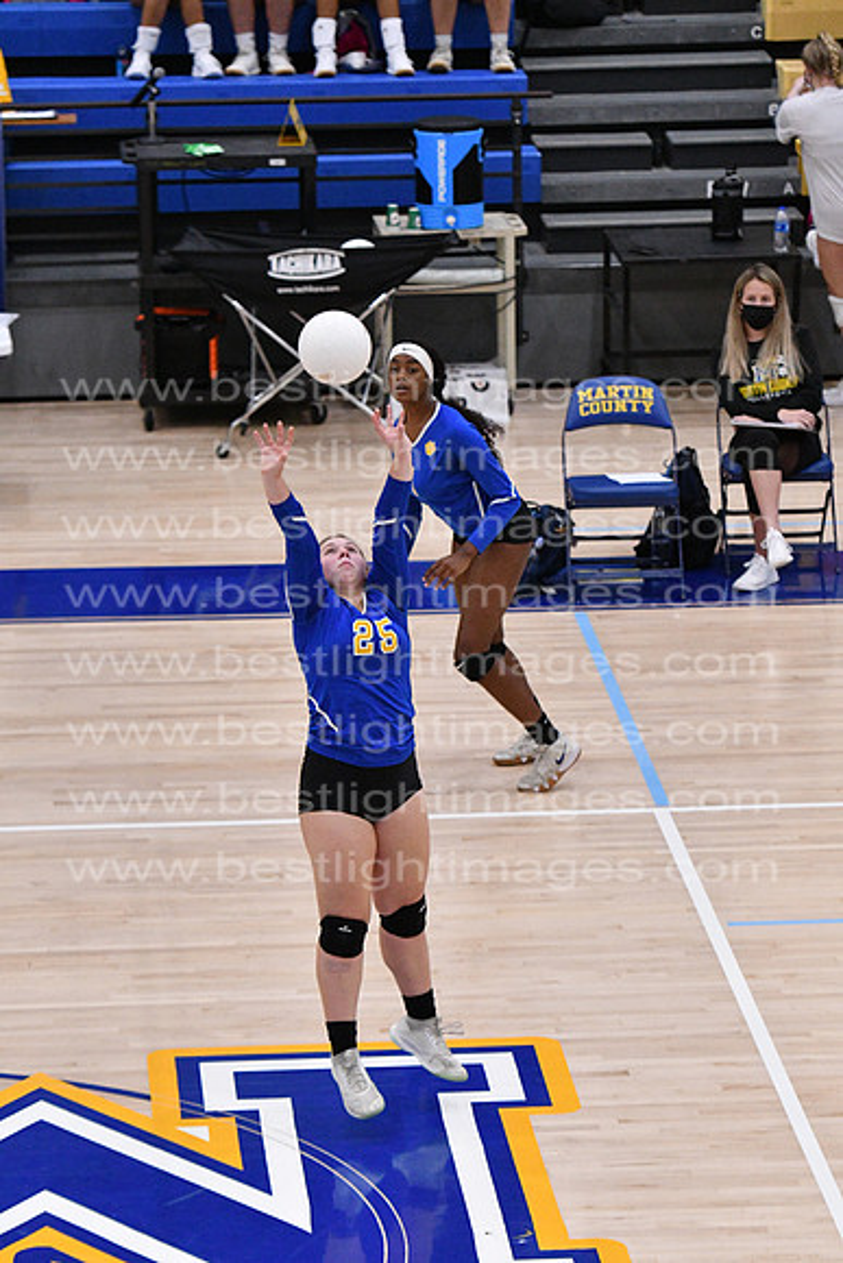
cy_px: 632
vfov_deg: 11.8
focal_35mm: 174
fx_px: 6108
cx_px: 422
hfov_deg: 7.9
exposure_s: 1/1250
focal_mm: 116
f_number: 3.2
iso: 6400
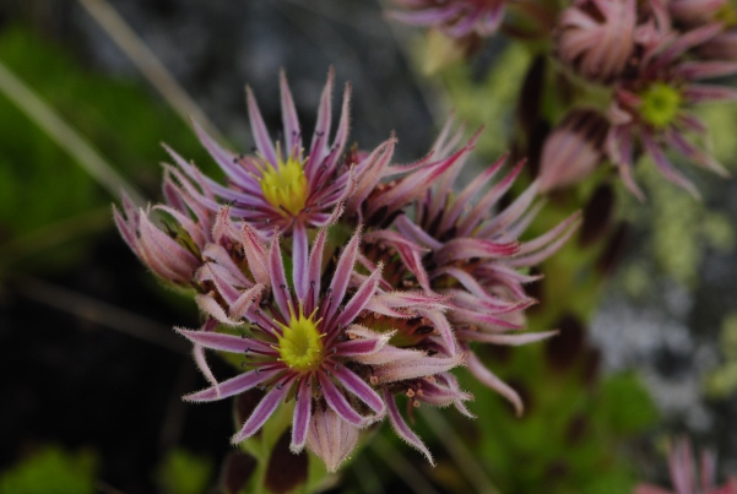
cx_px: 464
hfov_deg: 12.1
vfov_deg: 8.1
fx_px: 3479
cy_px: 203
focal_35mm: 170
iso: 200
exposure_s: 1/200
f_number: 7.1
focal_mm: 85
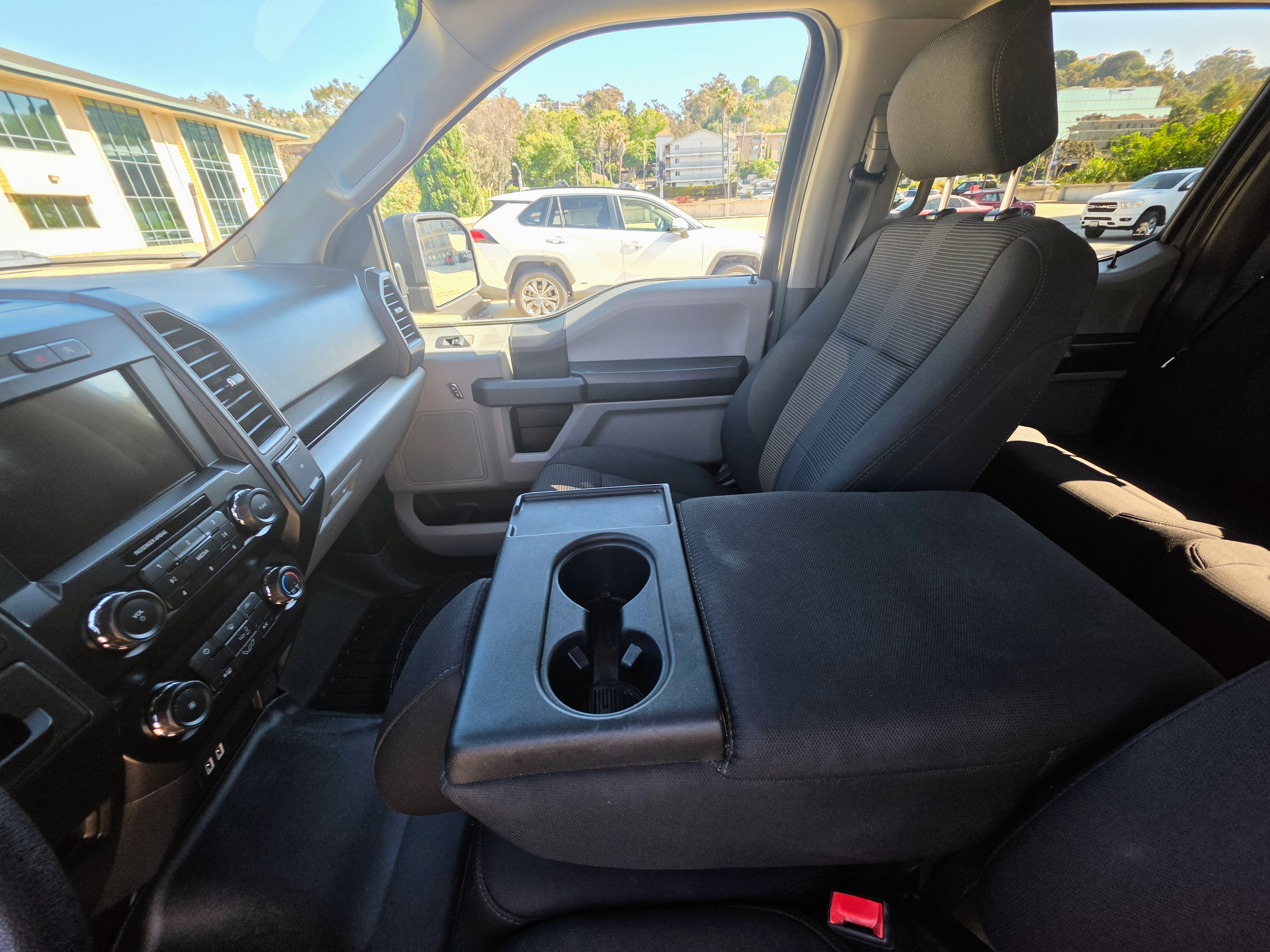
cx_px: 635
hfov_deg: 106.2
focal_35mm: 13
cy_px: 476
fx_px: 477
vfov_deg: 89.9
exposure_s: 1/120
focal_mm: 2.2
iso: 40
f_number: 1.9
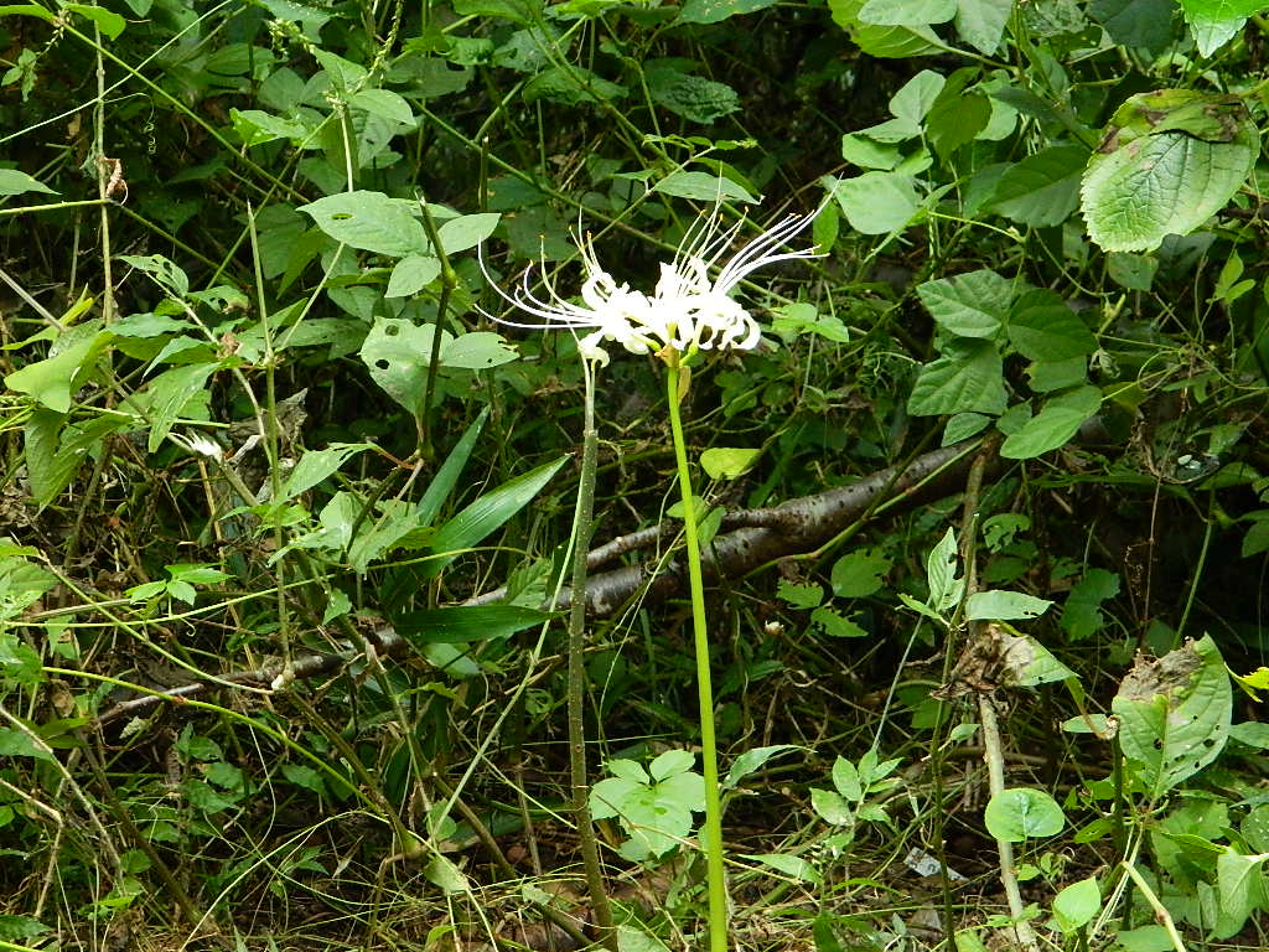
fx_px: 4729
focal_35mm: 129
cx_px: 634
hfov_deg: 15.3
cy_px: 476
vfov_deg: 11.5
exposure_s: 1/125
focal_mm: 23.2
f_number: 4.7
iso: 400
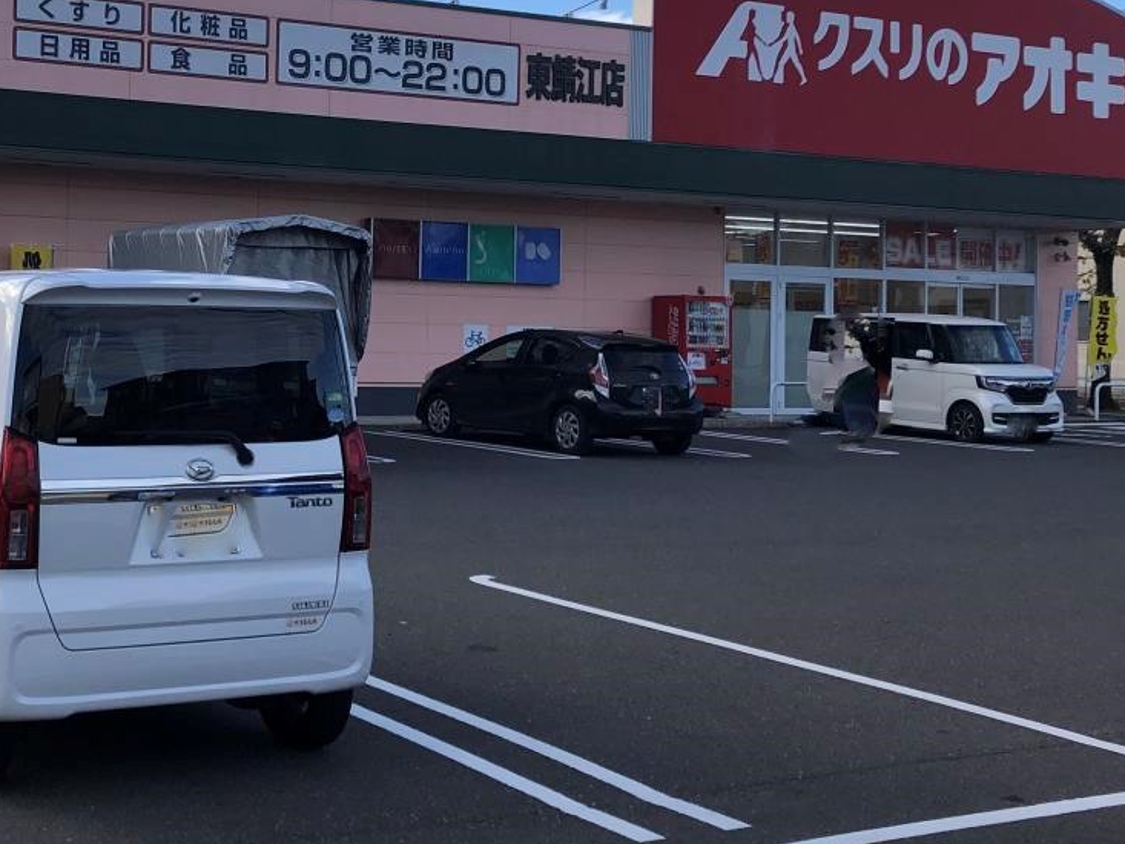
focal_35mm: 55
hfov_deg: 33.8
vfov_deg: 26.4
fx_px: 1788
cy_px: 284
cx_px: 212
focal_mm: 3.99
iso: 20
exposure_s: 1/1143
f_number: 1.8
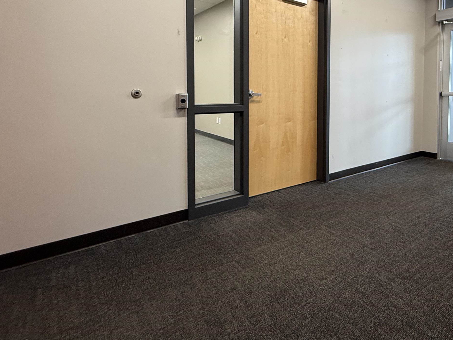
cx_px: 355
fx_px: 301
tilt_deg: -1.7
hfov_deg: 67.8
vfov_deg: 57.0
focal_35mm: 23
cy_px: 101
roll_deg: -1.1
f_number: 2.2
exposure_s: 1/120
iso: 250
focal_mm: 2.22
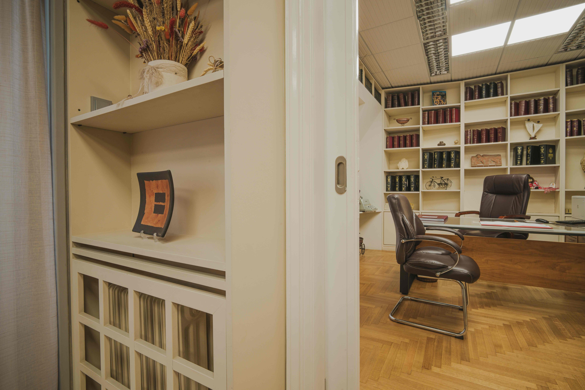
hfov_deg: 96.7
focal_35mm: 16
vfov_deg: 73.7
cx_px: 292
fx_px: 260
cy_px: 195
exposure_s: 1
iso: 100
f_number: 16
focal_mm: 16
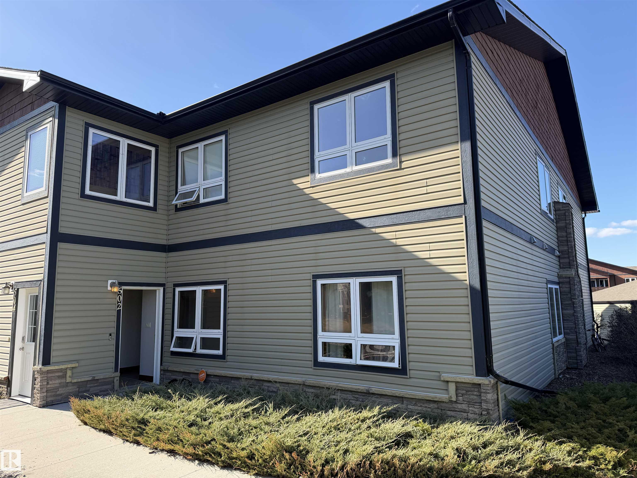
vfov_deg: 56.8
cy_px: 239
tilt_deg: +8.9
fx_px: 442
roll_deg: +1.2
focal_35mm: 24
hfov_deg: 71.6
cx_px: 318
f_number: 1.78
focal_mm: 6.76
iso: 80
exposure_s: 1/1464
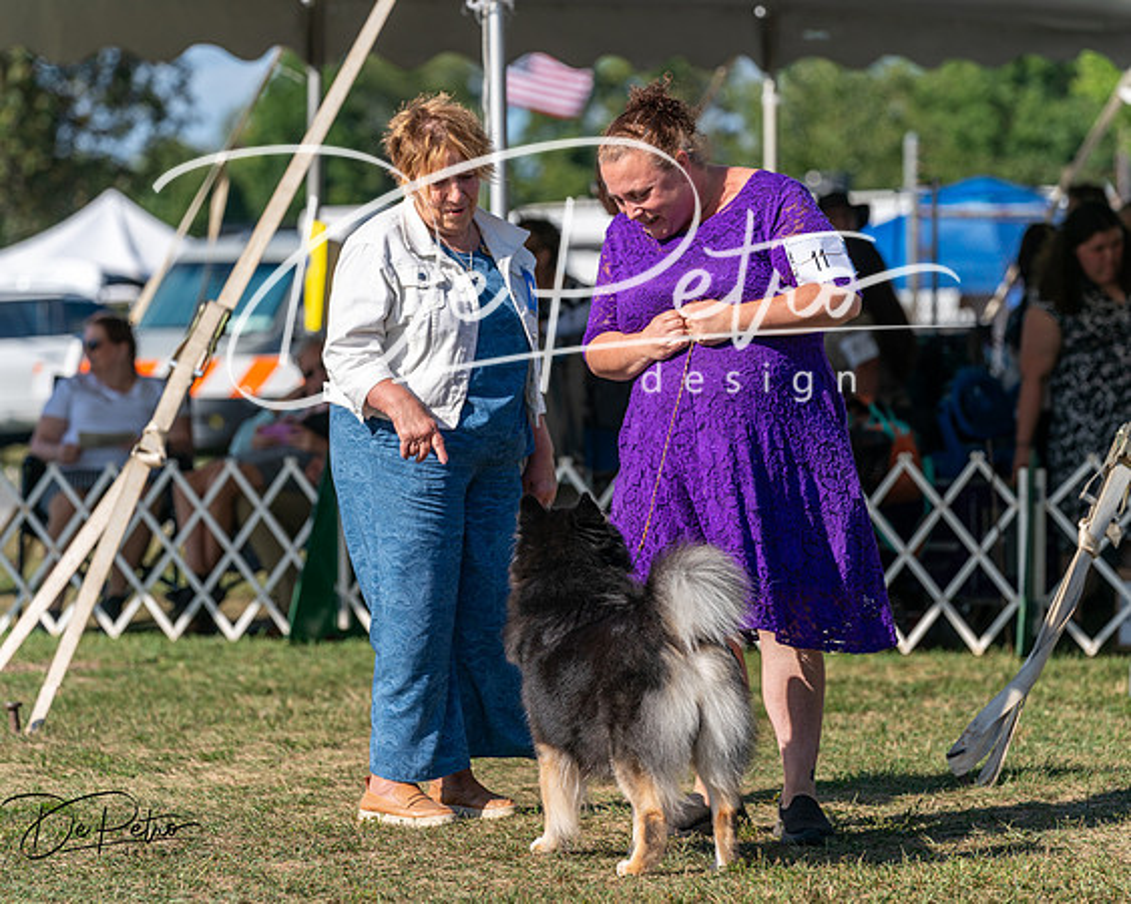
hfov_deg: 10.3
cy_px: 452
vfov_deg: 8.2
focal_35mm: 188
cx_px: 566
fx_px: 6293
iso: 125
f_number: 4.5
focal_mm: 167
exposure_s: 1/1250
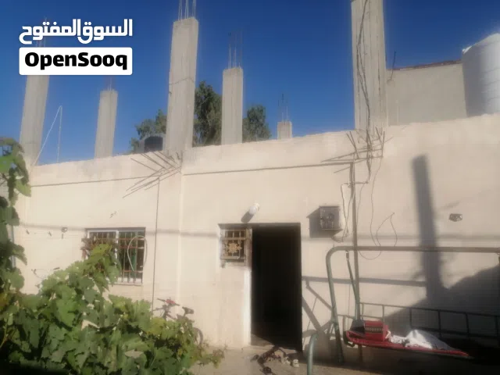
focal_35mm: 26
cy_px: 188
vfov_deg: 53.1
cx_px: 250
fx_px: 376
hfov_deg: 67.3
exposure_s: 1/2577
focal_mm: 3.96
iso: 50
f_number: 1.8
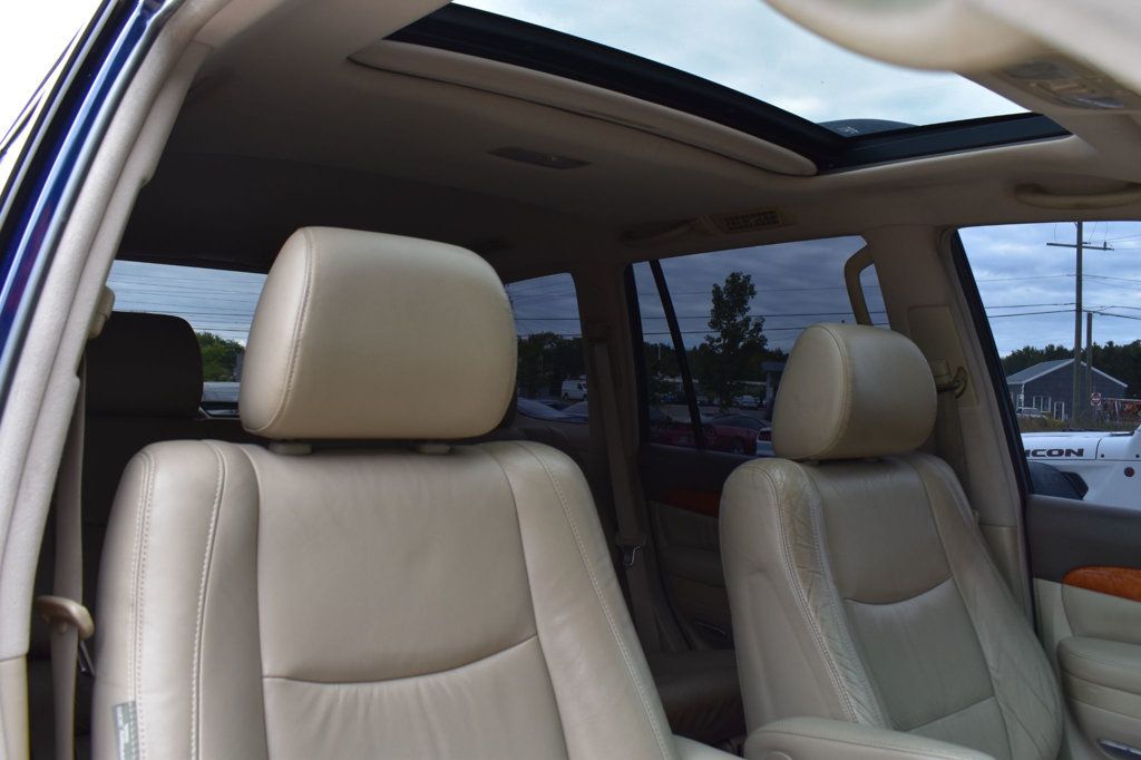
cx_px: 570
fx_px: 950
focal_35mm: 30
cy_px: 380
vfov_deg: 43.6
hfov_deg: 61.9
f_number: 8
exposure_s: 1/60
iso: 400
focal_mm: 20
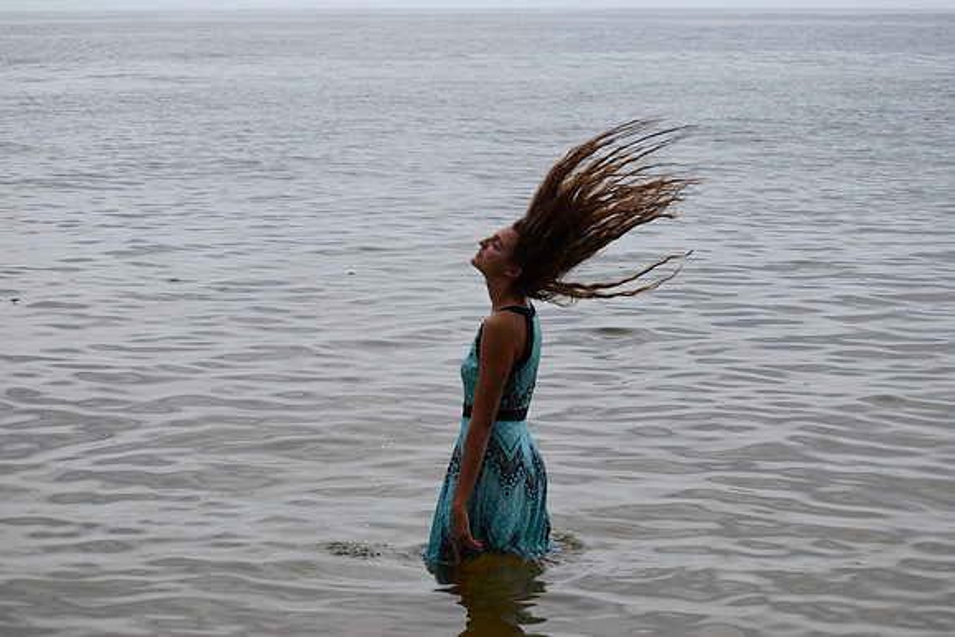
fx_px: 2388
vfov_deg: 15.2
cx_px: 478
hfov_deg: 22.6
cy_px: 318
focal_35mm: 90
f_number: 5
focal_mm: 60
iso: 400
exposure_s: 1/1250
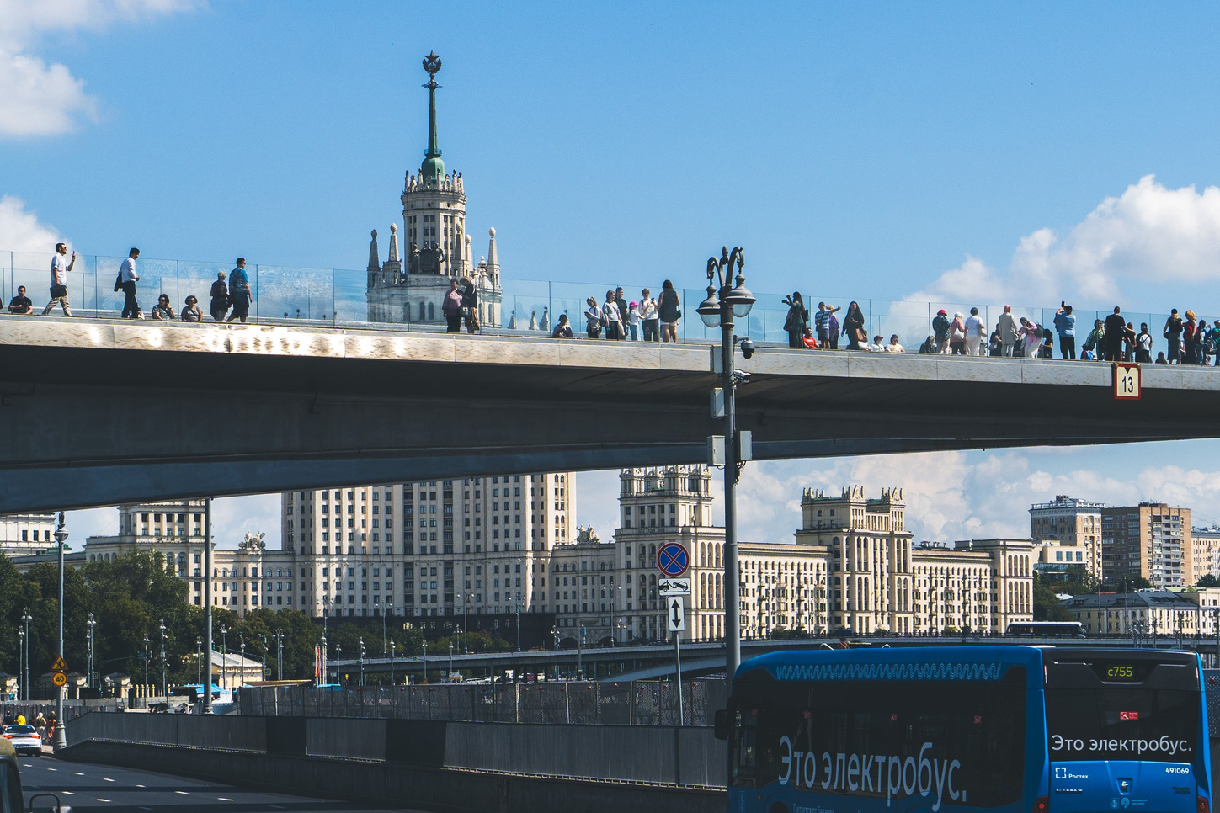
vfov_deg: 12.9
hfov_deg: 19.1
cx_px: 978
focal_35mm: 106
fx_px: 3592
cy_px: 467
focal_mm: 40
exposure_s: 1/400
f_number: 8
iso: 100
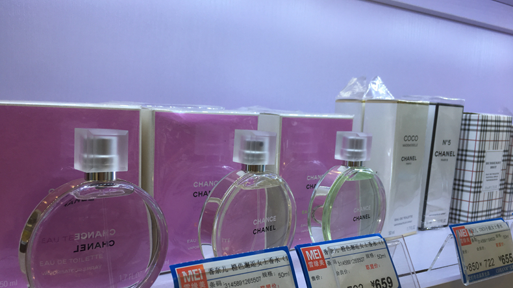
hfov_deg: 61.0
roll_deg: -3.6
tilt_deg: -6.3
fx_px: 435
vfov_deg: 36.6
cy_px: 168
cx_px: 256
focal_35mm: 32
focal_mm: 4.15
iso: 32
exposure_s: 1/100
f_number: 2.2
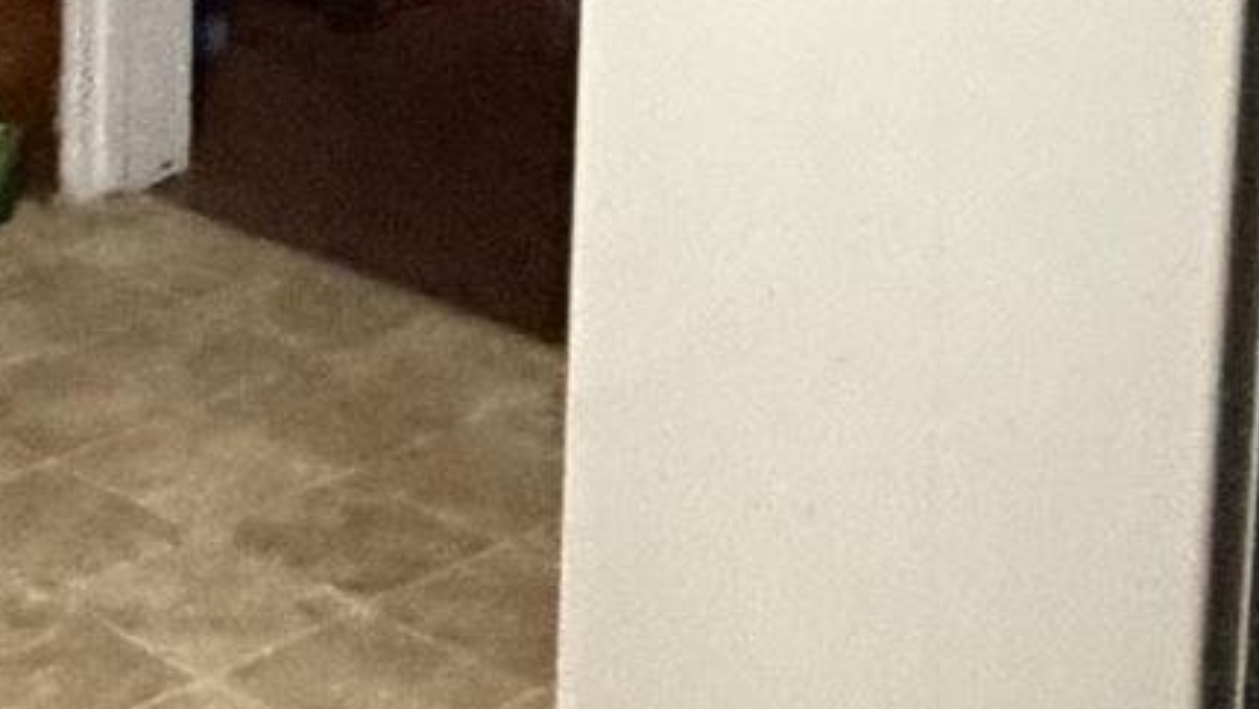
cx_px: -20
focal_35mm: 109
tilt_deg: -6.8
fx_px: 3639
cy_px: -583
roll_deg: -1.3
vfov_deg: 10.4
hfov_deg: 19.0
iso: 1250
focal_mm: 2.22
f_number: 2.2
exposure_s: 1/40
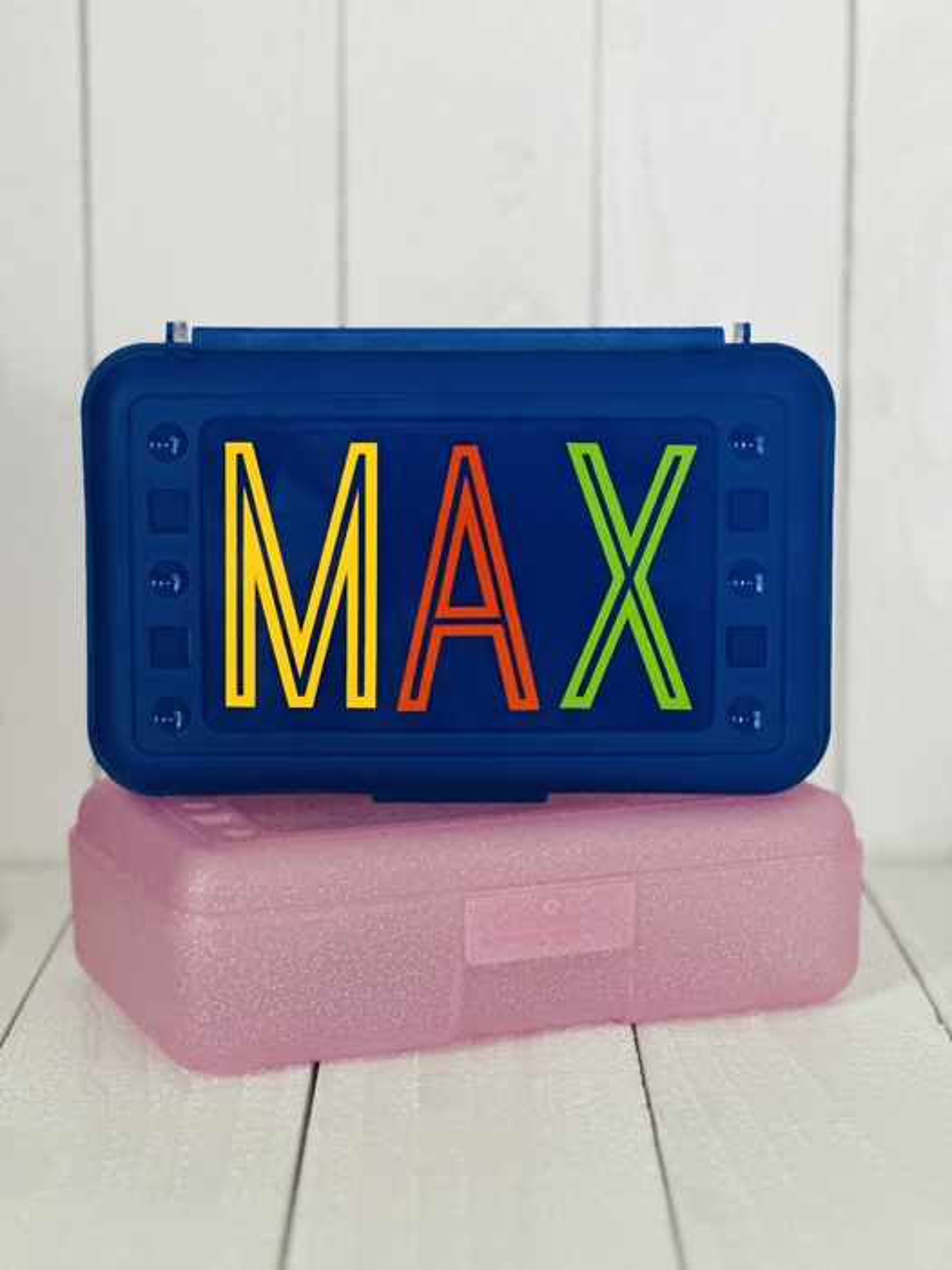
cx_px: 476
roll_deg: +0.4
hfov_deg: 19.1
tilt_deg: -7.5
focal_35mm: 77
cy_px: 635
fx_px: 2824
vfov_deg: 25.3
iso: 500
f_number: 2.8
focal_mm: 9
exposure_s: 1/22
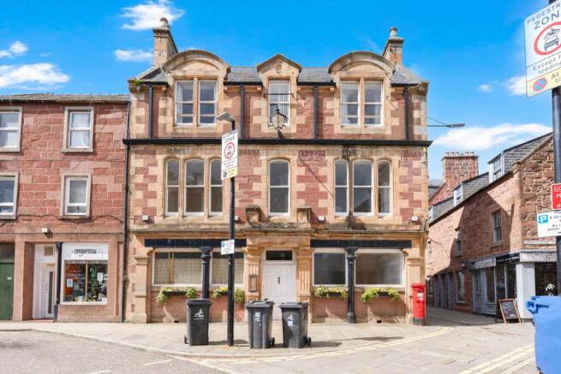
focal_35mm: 21
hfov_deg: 81.2
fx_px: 327
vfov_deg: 59.5
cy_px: 187
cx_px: 280
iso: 200
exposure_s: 1/800
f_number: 5.6
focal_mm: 21
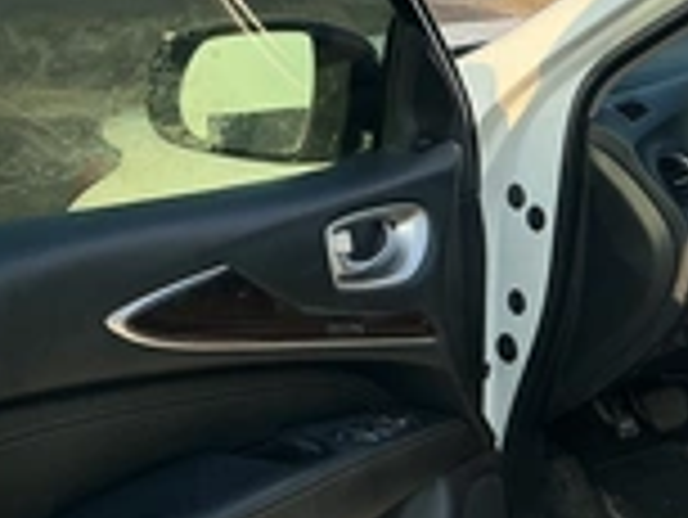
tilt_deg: -16.4
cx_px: 589
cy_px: 378
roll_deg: -3.5
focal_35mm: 73
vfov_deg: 20.1
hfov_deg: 26.0
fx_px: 1452
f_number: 1.8
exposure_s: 1/482
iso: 25
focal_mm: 3
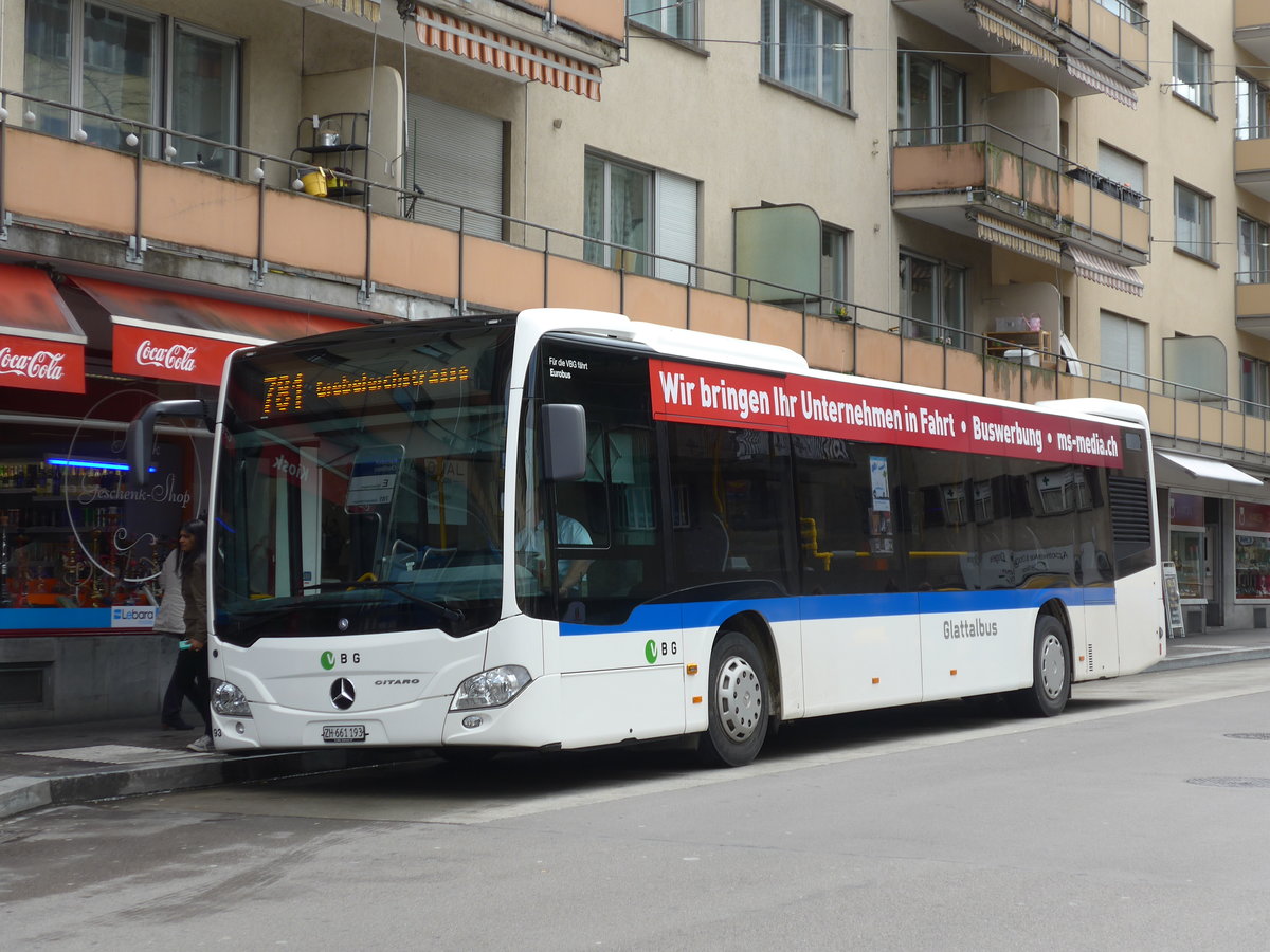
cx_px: 635
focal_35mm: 62
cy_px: 476
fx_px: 2275
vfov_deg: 23.7
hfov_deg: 31.2
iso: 80
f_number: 3.7
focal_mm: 12.7
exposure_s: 1/400
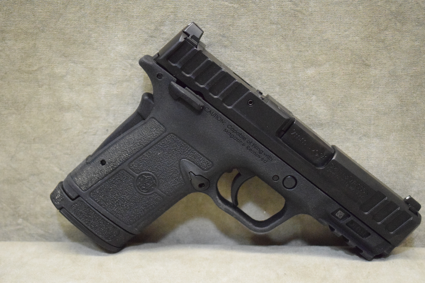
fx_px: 673
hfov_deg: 35.1
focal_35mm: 57
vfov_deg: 23.8
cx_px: 212
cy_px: 142
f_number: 5
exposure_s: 1/1600
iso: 12800
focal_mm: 38
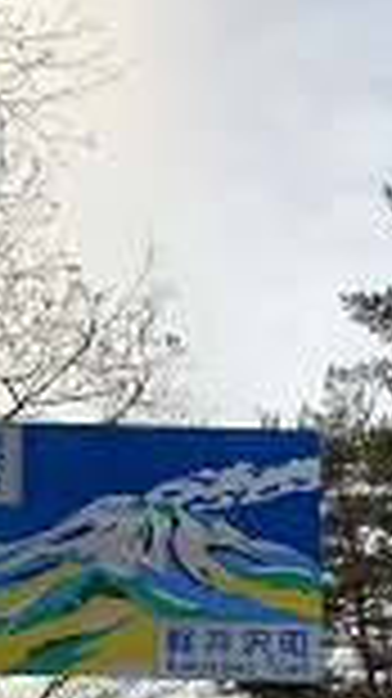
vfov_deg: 20.3
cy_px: 826
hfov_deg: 12.0
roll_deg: -1.4
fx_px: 1832
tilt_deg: +12.7
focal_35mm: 99
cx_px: -72
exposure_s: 1/485
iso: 25
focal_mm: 4.25
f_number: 1.8
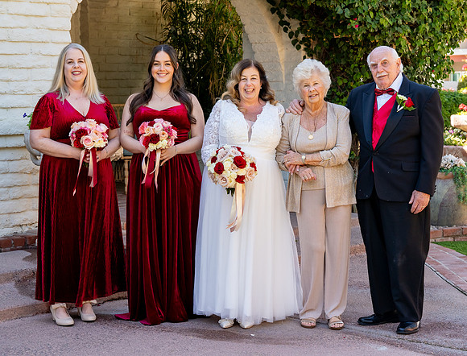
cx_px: 267
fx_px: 1074
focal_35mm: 79
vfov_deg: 18.8
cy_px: 178
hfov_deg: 24.5
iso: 500
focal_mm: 70
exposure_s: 1/250
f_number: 7.1
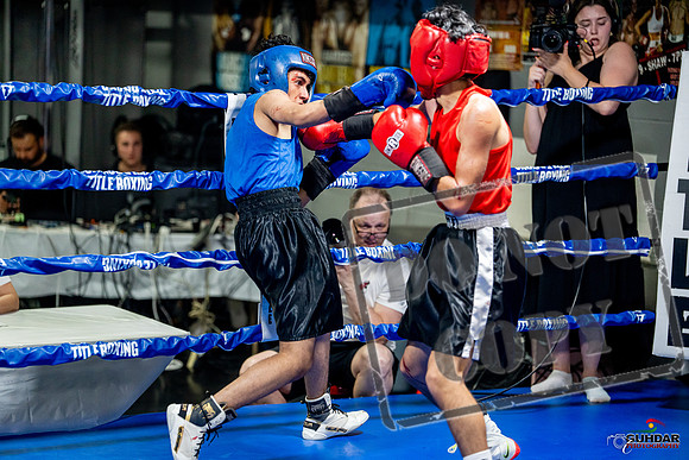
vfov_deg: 14.0
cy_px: 230
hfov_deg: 20.8
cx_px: 344
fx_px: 1876
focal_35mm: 98
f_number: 2
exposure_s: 1/800
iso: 4000
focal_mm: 98
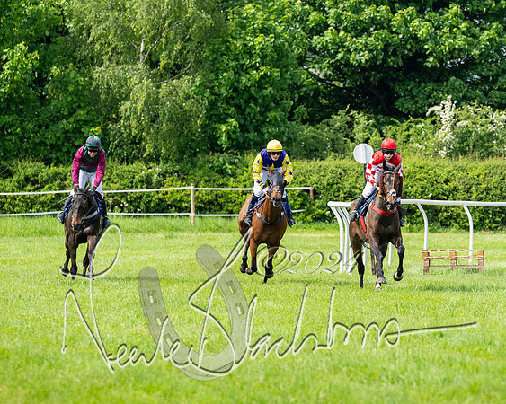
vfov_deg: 4.8
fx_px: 4832
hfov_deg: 6.0
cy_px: 229
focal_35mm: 323
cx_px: 397
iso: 400
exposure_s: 1/1600
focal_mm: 195
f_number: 5
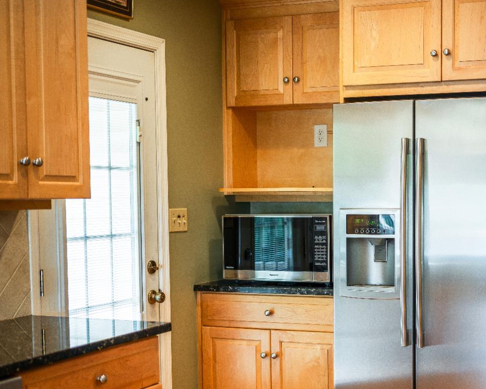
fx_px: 849
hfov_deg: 31.4
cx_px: 364
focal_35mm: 59
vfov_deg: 25.7
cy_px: 248
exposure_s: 1/60
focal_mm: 40
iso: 125
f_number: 2.5
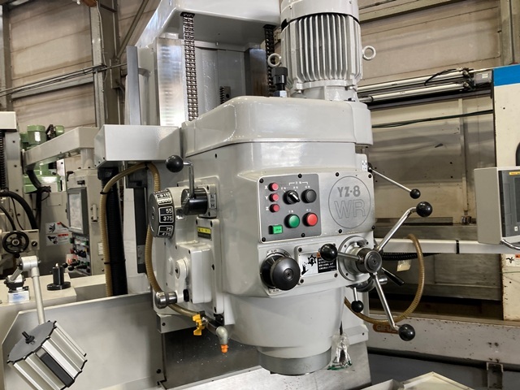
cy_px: 195
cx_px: 260
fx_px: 421
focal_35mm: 28
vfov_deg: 49.7
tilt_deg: +0.1
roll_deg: +2.6
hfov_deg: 63.4
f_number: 1.8
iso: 80
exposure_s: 1/60
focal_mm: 3.99
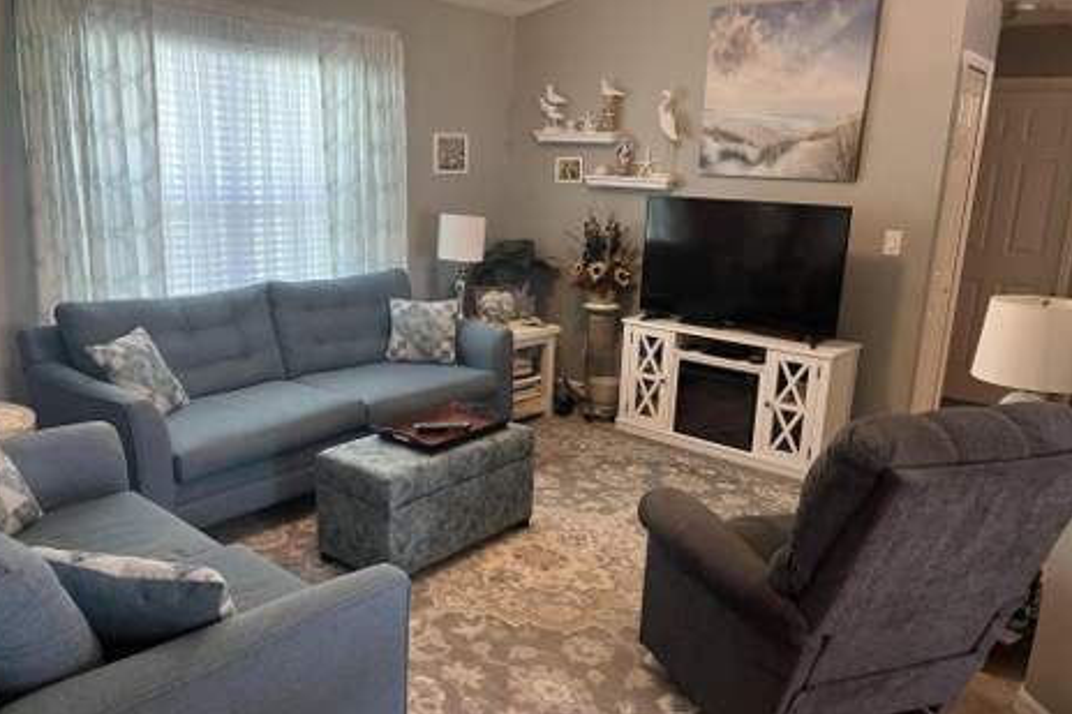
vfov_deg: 46.4
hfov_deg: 65.5
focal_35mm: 28
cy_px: 358
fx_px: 833
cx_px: 522
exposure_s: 1/60
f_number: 1.6
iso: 250
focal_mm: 5.1
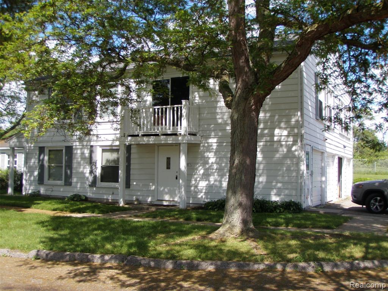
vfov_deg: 37.7
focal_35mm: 38
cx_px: 194
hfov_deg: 49.0
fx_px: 426
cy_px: 146
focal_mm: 6.7
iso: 80
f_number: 3.5
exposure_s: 1/400
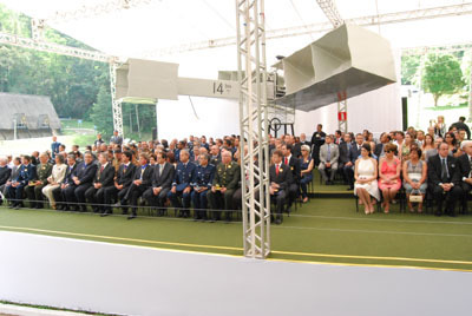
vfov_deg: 48.1
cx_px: 236
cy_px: 158
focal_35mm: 27
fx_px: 355
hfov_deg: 67.3
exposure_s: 1/200
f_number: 8
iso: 1600
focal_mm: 18
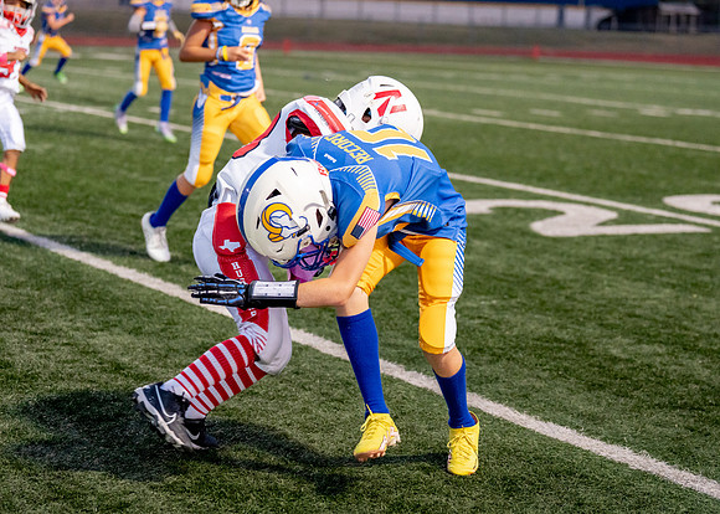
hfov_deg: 22.3
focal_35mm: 90
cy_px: 269
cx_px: 383
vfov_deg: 16.0
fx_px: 1830
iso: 2000
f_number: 2.8
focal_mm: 70
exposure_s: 1/1000
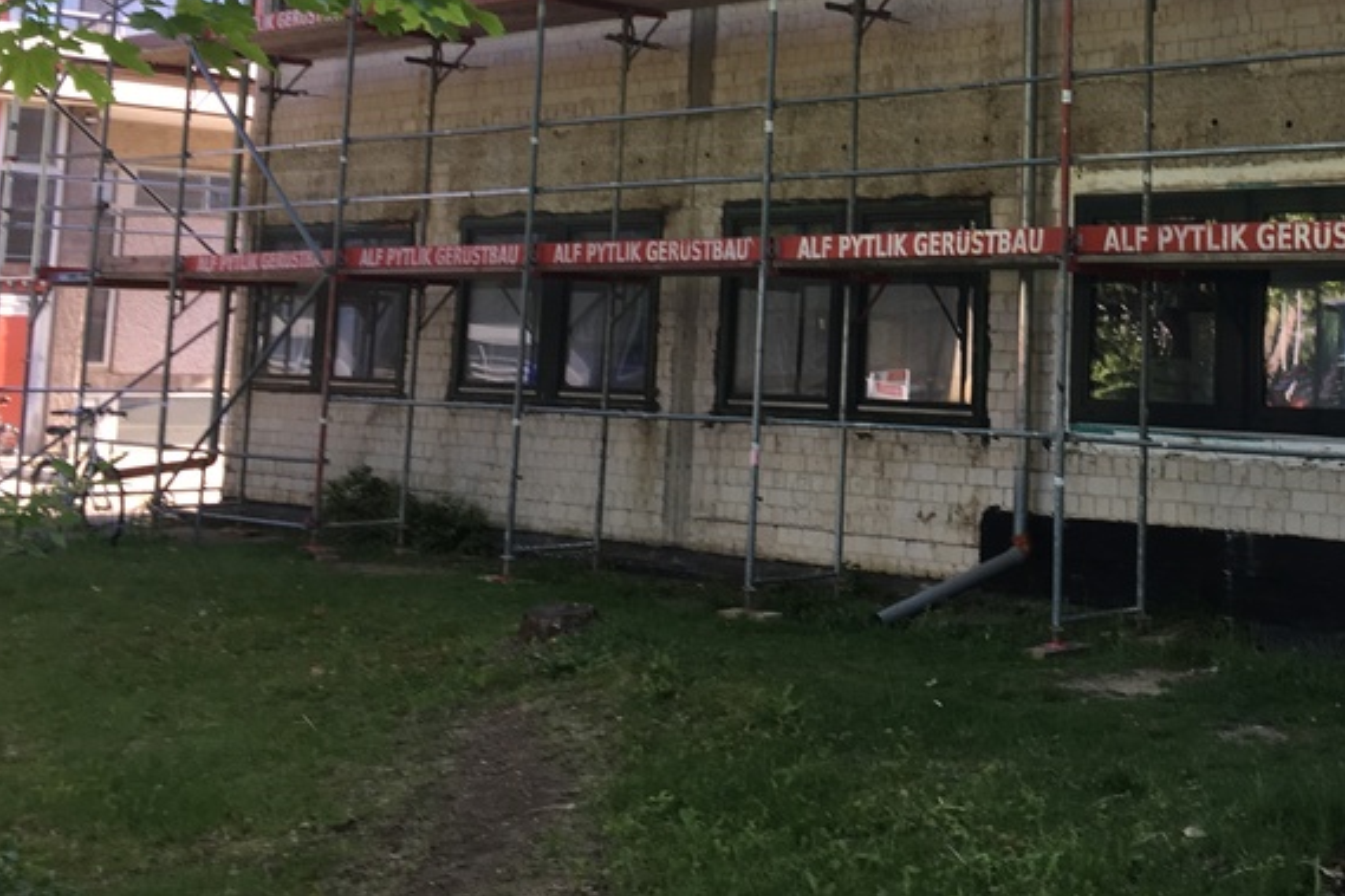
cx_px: 1094
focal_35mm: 53
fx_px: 1979
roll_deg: -0.5
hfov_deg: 36.2
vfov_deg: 24.7
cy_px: 85
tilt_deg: +6.7
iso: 25
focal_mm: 4.15
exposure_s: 1/100
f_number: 2.2
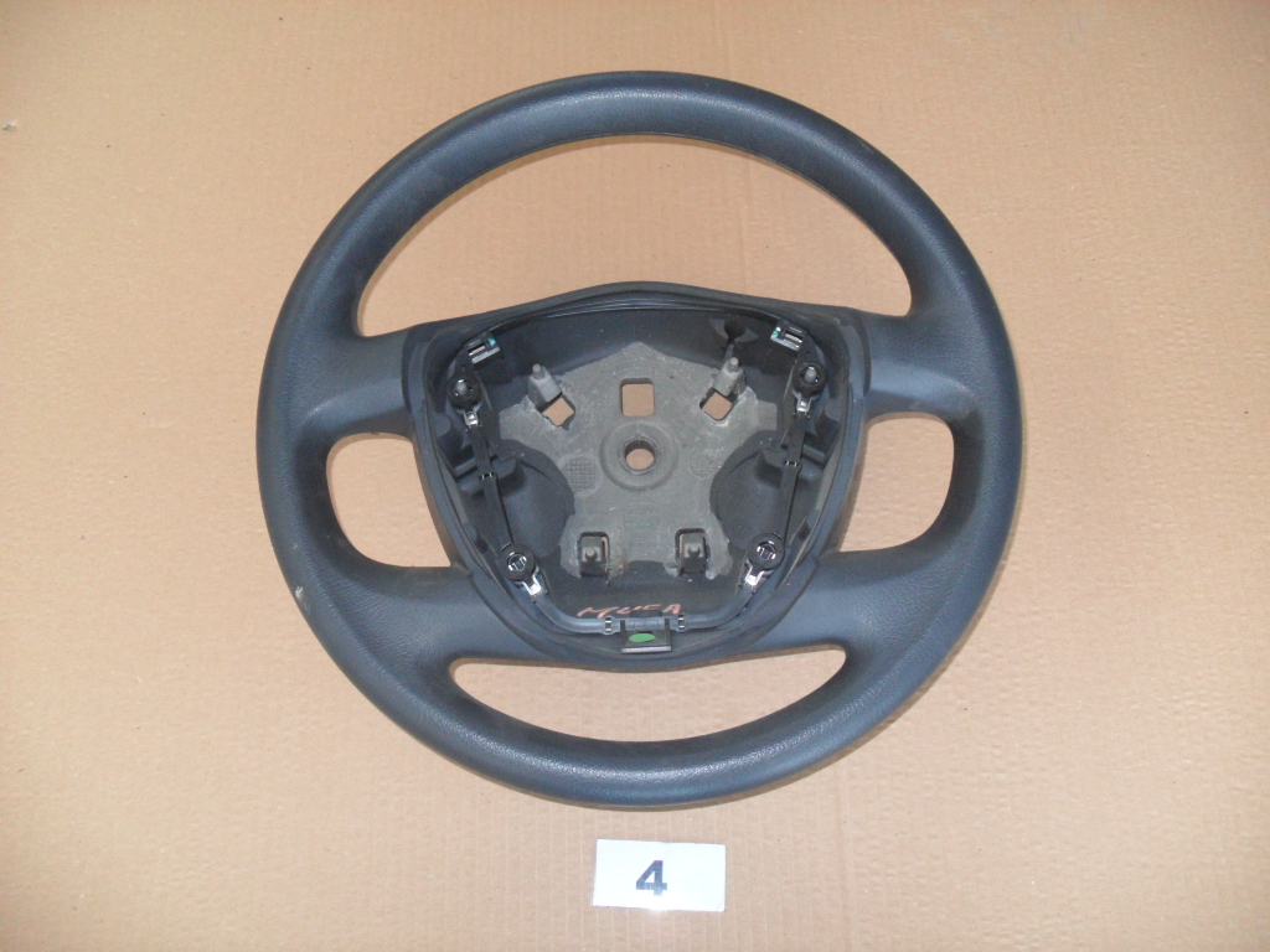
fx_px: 1284
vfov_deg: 40.7
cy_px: 476
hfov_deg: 52.6
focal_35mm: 35
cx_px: 635
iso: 200
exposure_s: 1/45
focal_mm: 6.3
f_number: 3
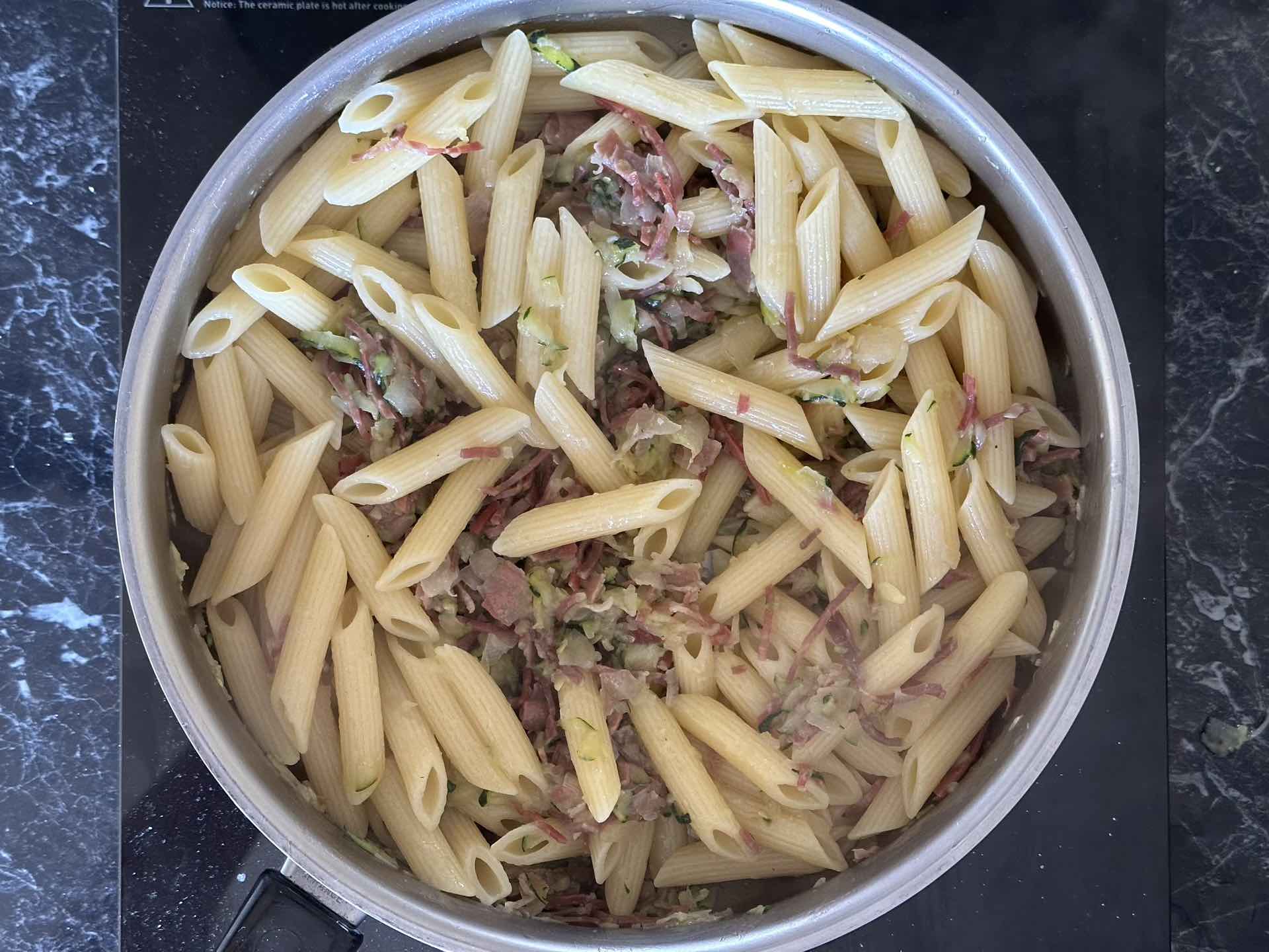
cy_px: 476
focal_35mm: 48
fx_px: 1760
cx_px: 634
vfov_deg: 30.3
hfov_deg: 39.7
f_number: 1.78
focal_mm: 6.86
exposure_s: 1/50
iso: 250
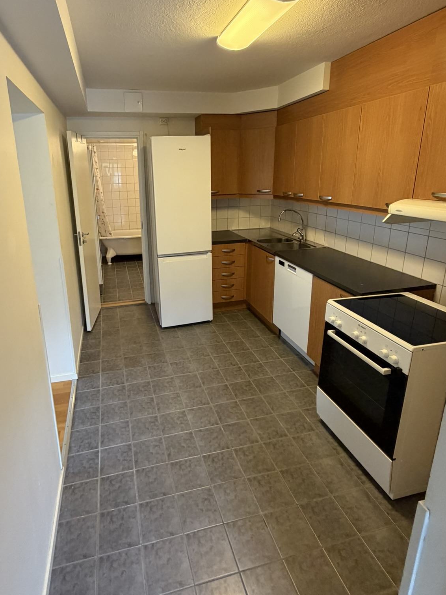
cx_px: 177
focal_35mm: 19
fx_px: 326
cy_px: 257
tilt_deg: -14.0
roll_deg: +3.6
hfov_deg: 68.0
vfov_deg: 84.2
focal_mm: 2.22
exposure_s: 1/50
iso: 320
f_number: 2.2
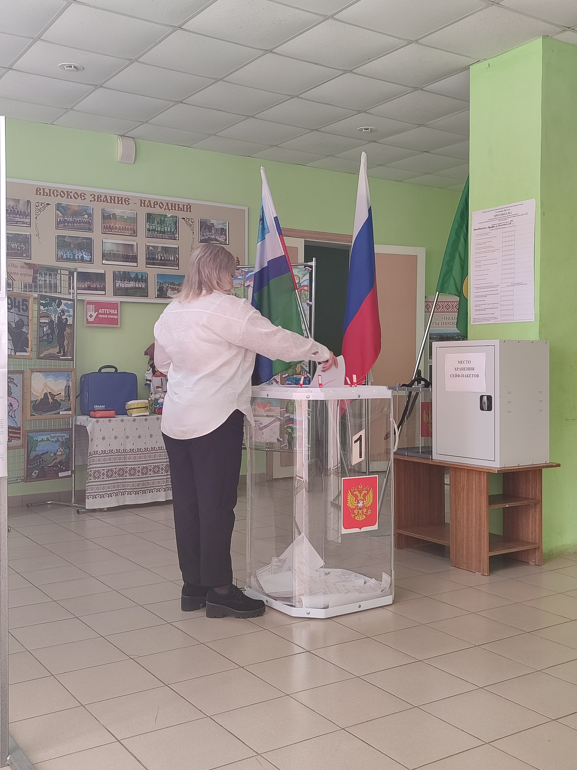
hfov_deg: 53.1
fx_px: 578
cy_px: 375
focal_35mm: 26
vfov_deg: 67.3
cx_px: 279
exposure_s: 1/50
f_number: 1.89
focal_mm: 5.95
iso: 318
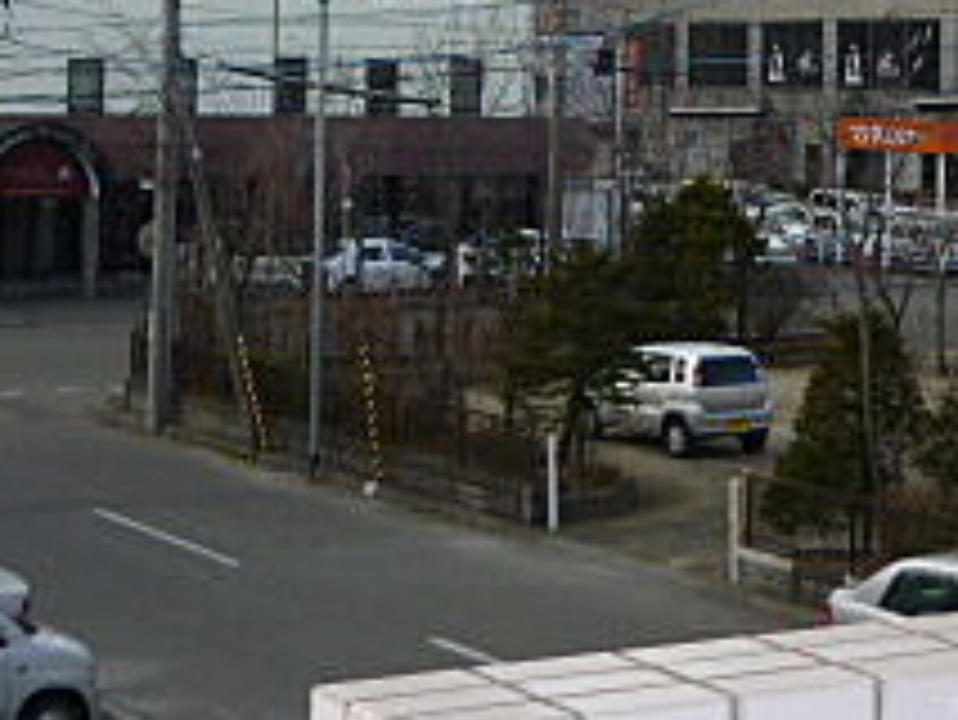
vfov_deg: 14.6
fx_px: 2741
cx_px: 850
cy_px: -99
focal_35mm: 99
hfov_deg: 19.5
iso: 100
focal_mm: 5.5
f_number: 2.8
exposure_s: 1/640
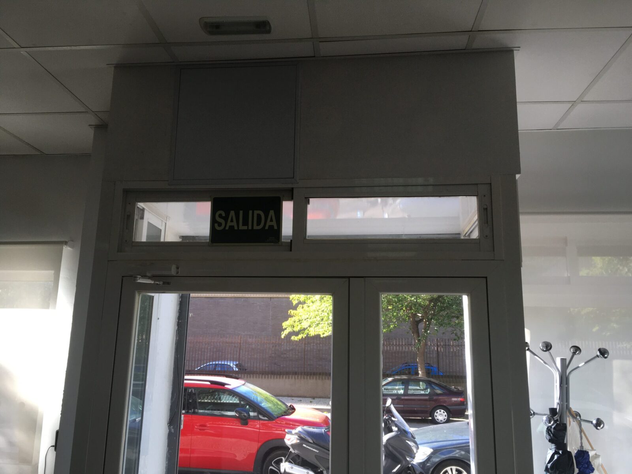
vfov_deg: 48.2
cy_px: 237
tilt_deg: +11.3
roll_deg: -0.5
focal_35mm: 29
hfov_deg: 61.7
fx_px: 529
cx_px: 316
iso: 32
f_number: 2.2
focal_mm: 4.15
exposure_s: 1/120
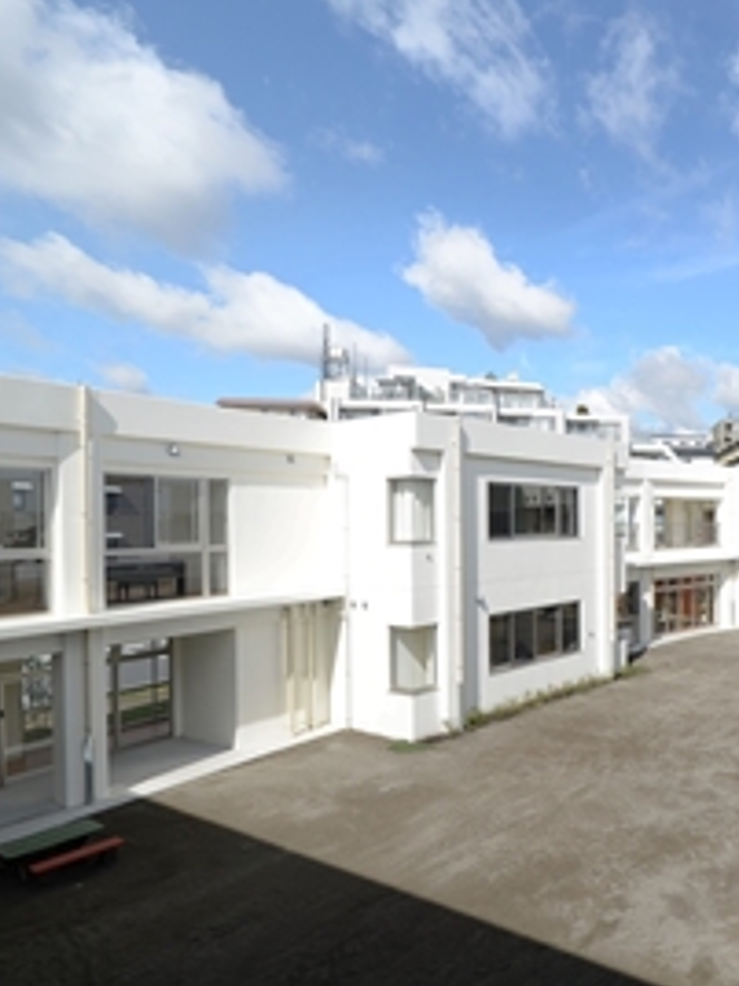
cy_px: 491
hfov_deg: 51.1
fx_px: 626
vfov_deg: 76.4
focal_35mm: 22
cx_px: 713
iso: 100
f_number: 11
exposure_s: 1/100
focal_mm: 10
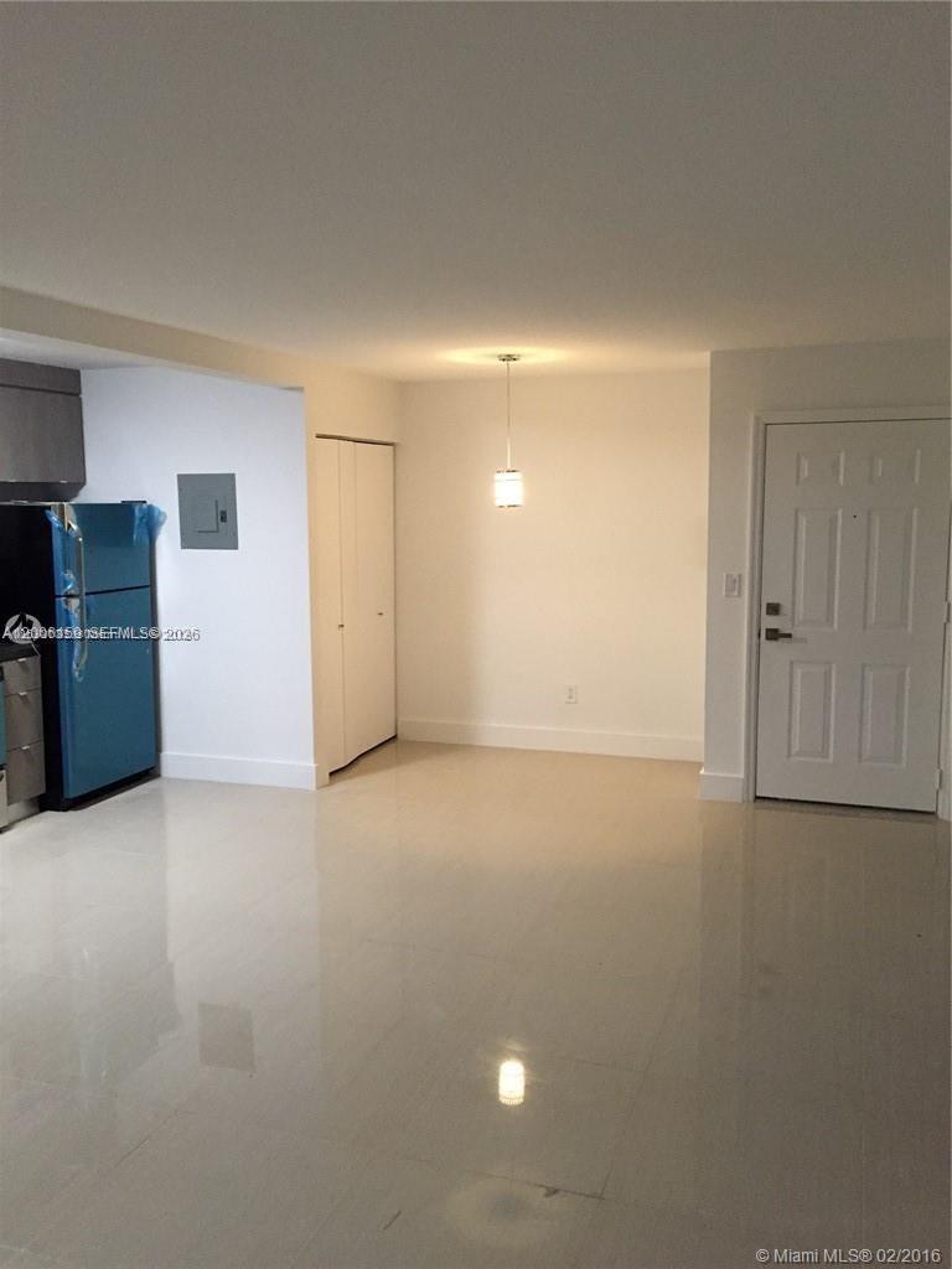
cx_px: 476
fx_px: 1063
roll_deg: +0.8
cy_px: 634
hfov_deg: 48.2
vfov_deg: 61.7
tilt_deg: -6.4
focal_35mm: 29
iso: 250
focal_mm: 4.15
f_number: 2.2
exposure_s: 1/30
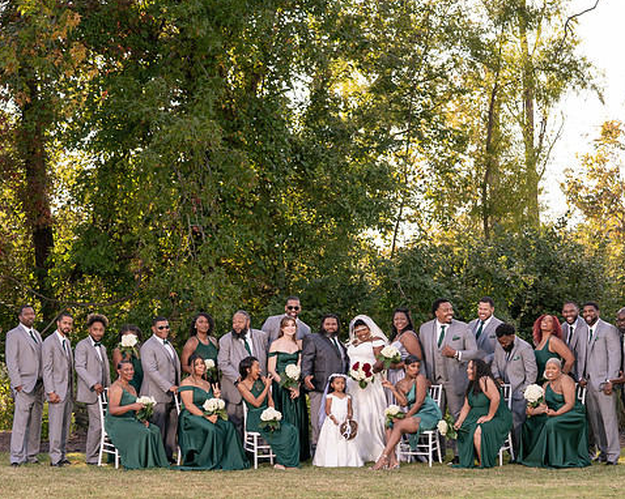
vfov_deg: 18.3
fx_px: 1553
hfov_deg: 22.7
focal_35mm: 84
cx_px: 352
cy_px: 248
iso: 125
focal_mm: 72
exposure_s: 1/200
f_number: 4
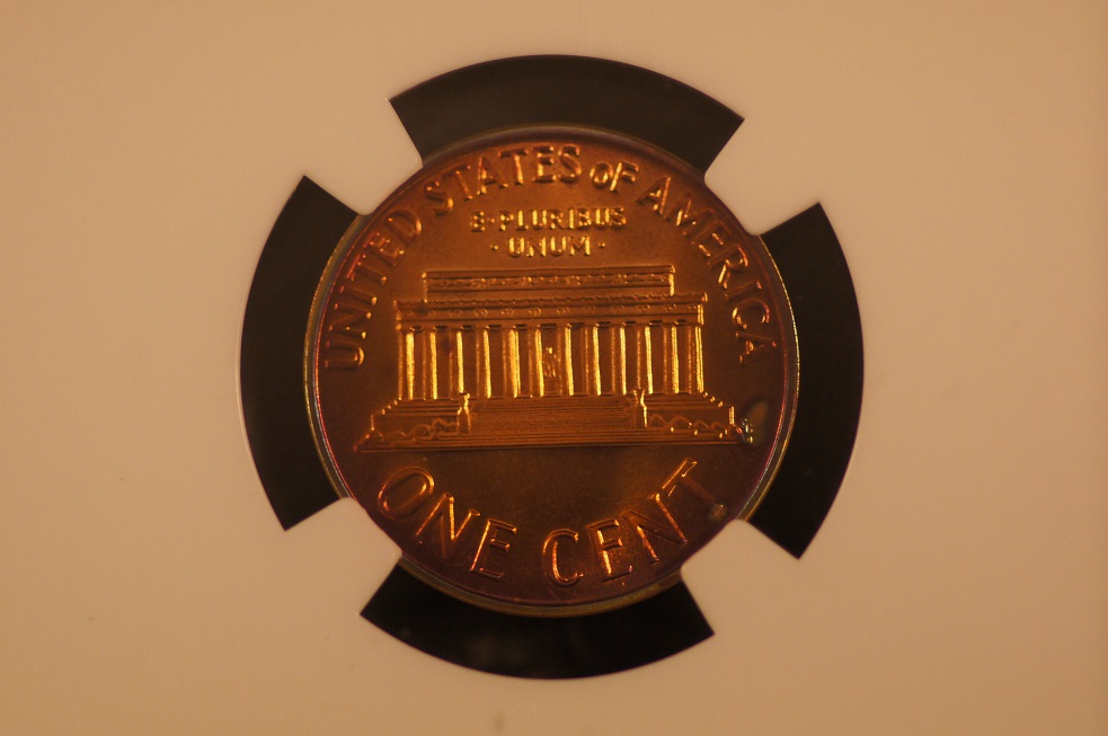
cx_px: 554
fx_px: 4611
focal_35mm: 150
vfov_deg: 9.1
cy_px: 368
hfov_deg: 13.7
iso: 1000
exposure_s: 1/160
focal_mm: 100
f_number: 2.8
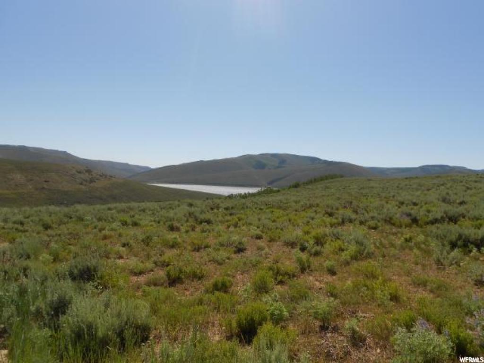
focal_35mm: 26
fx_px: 364
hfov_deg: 67.3
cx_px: 242
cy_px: 182
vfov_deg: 53.1
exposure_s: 1/1500
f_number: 3.2
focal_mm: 4.6
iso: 80
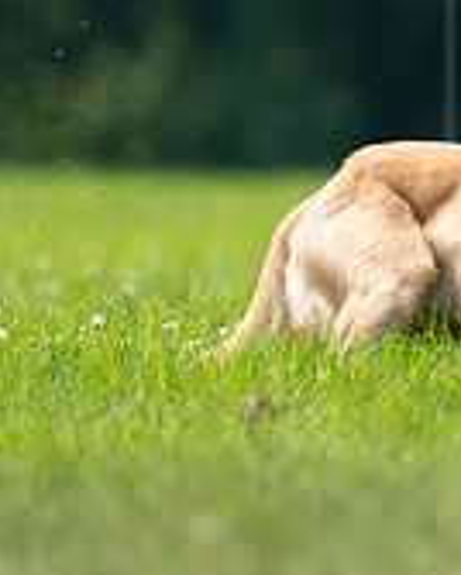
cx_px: 774
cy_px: 108
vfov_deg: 1.3
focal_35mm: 1520
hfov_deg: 1.0
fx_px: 25876
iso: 1600
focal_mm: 467
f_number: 6.3
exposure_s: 1/4000
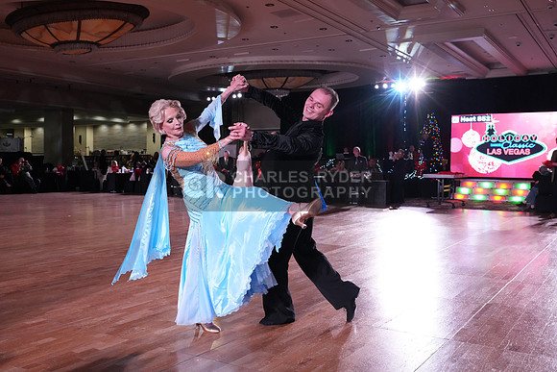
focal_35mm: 35
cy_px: 186
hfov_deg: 54.4
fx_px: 542
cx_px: 278
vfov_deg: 37.9
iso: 5000
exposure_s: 1/320
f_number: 6.3
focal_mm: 35
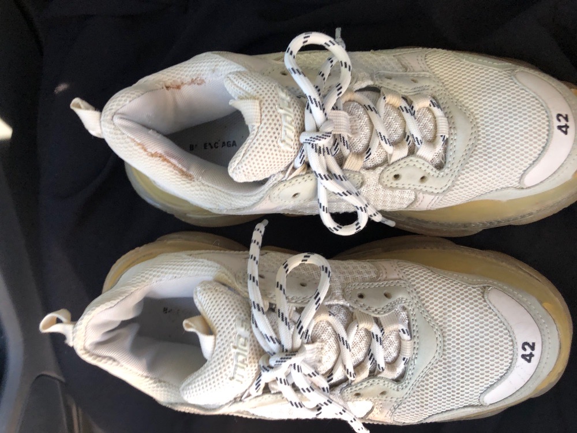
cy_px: 216
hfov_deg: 63.4
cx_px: 288
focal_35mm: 28
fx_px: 467
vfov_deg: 49.7
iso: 32
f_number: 1.8
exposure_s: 1/30
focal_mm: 3.99
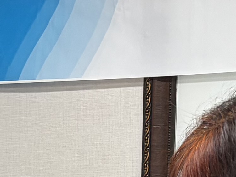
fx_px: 1350
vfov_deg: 7.1
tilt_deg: -9.8
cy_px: 425
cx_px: -27
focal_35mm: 198
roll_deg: +0.2
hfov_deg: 9.9
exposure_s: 1/60
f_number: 1.6
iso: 80
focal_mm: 5.96
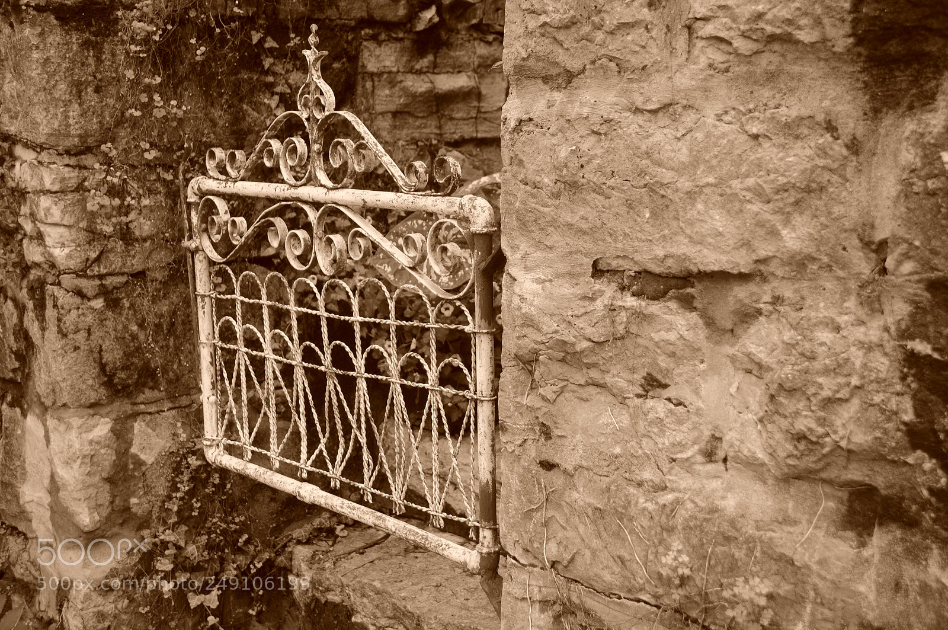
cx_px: 474
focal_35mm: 48
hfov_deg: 41.2
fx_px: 1263
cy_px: 315
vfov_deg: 28.0
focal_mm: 32
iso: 400
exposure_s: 1/400
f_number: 4.2
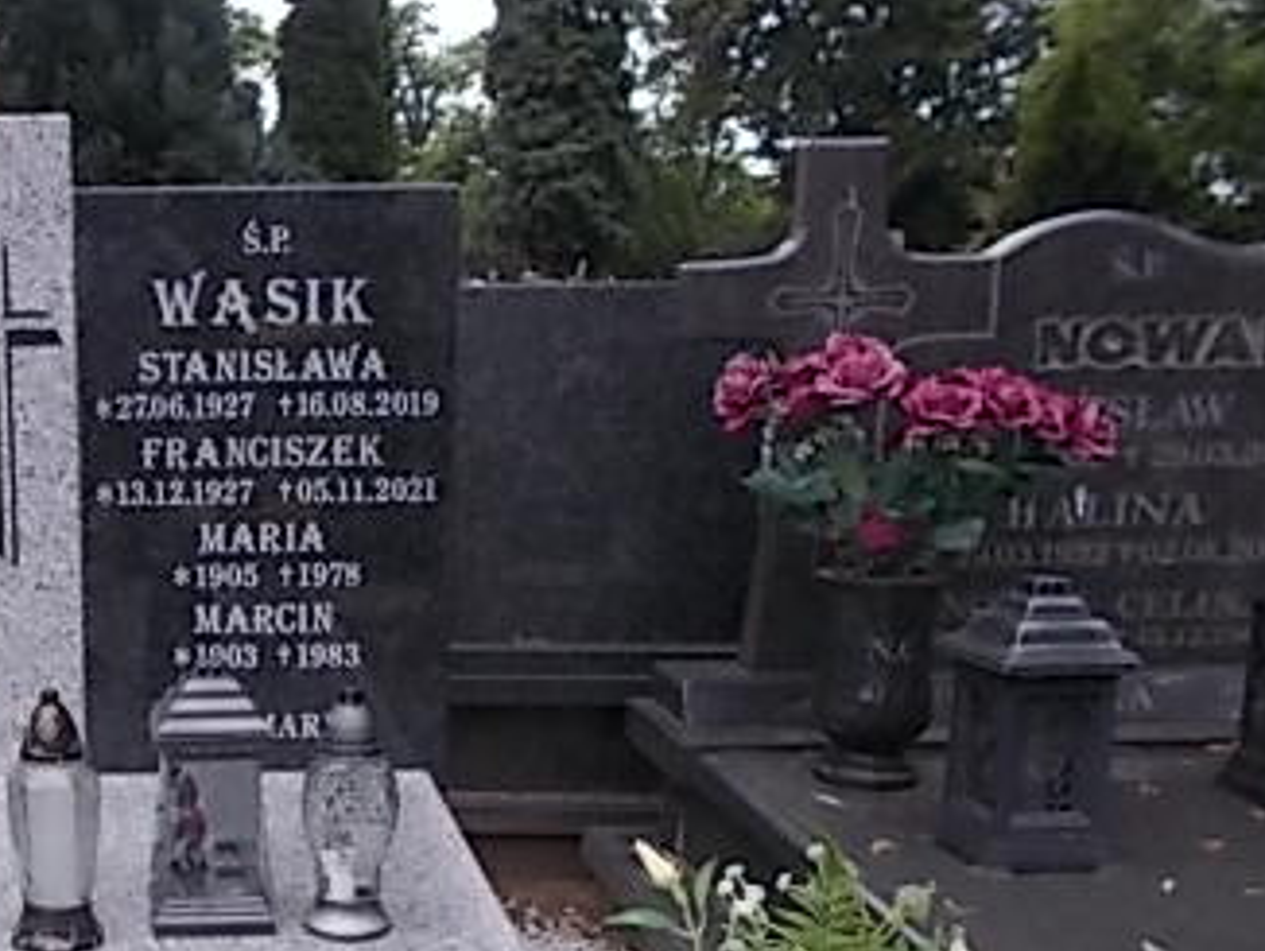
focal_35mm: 51
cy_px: 710
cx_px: 128
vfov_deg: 28.2
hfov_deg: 35.3
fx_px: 1865
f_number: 3.2
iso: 80
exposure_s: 1/160
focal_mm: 4.6
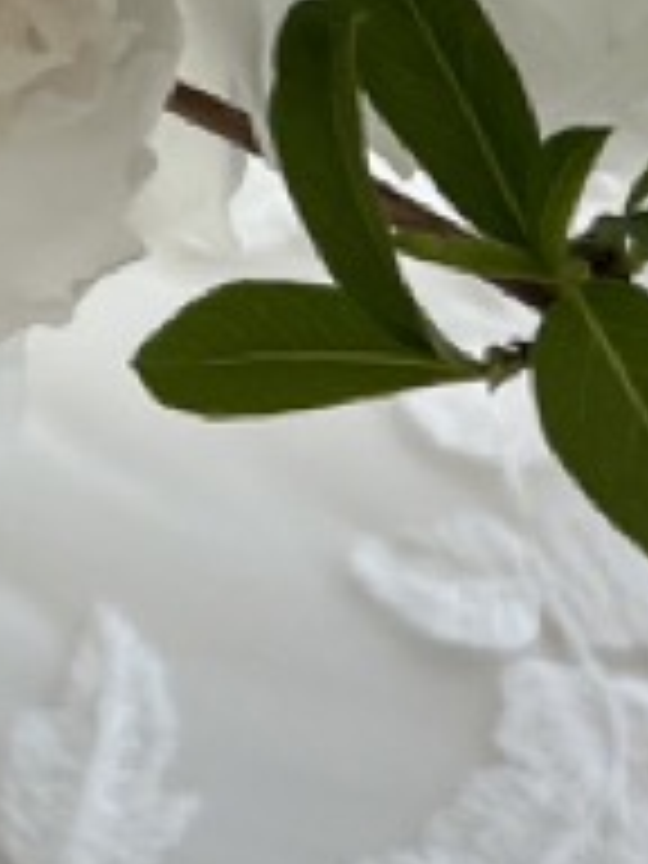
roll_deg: -0.7
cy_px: -693
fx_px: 4318
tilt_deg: -33.6
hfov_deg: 8.0
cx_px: -792
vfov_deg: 10.7
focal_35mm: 173
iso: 50
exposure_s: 1/1361
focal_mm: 5.7
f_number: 1.5
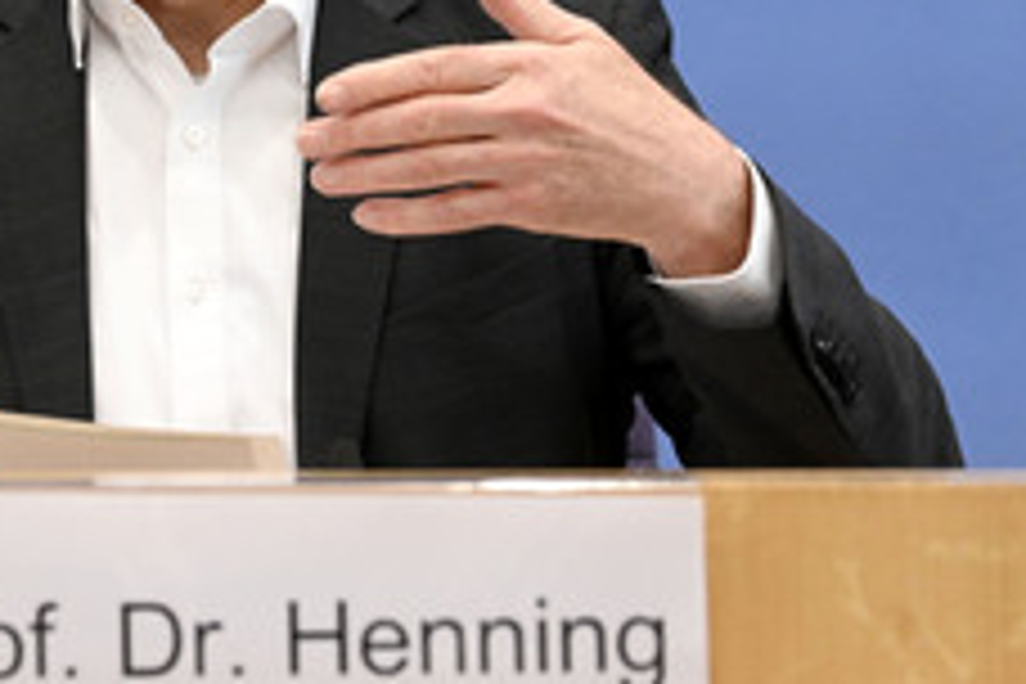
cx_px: 191
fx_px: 4617
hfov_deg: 12.6
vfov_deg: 8.4
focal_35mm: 162
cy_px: 45
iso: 4000
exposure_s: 1/500
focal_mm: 82
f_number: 6.3
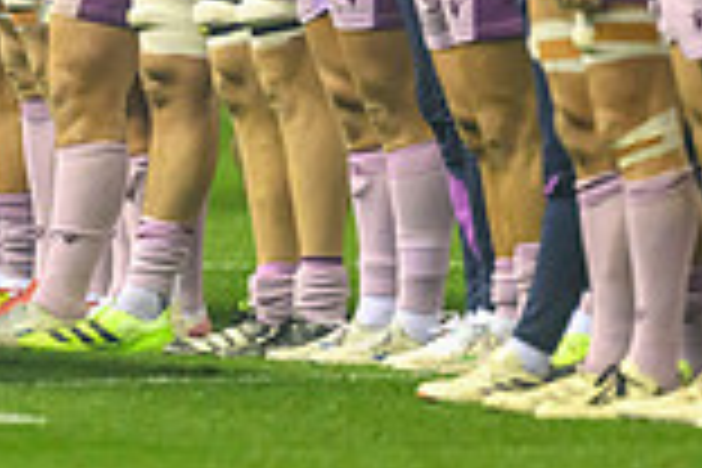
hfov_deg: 1.4
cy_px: -173
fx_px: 28994
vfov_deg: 0.9
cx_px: -513
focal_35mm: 1487
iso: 5000
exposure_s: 1/1250
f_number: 2.8
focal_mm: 400
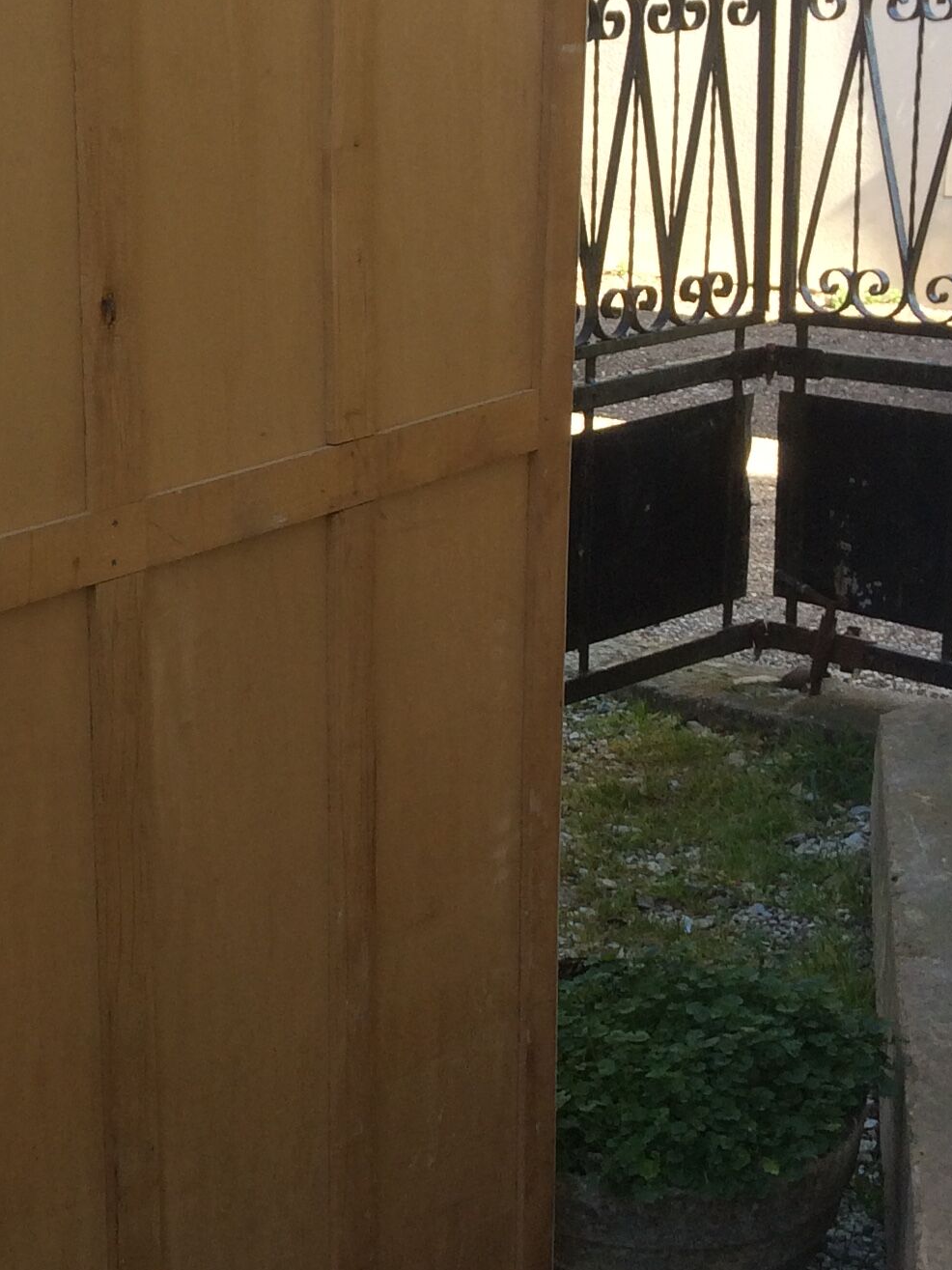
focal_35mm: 72
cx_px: -55
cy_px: 612
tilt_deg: -13.6
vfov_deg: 27.0
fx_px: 2641
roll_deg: +1.5
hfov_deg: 19.7
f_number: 2.2
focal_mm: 4.15
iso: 32
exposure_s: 1/244
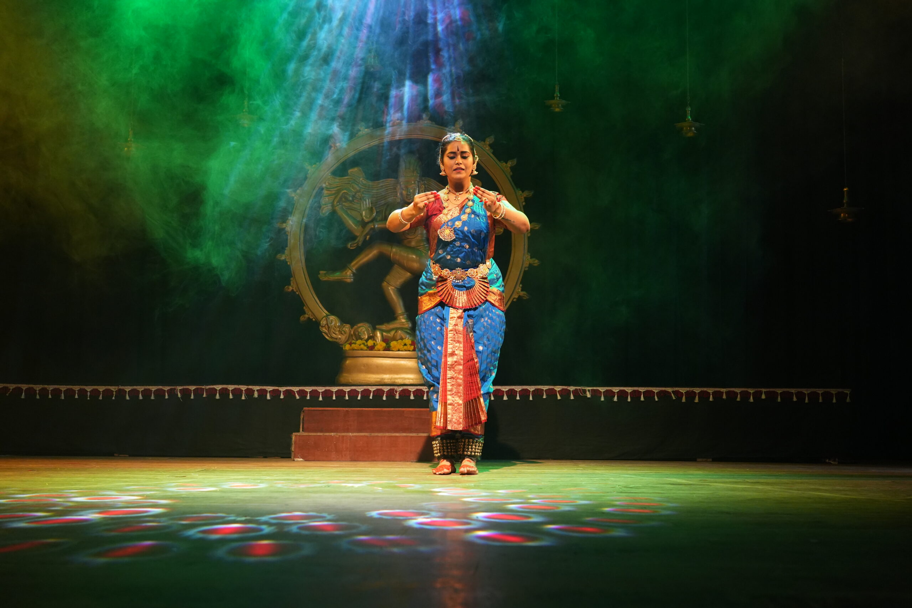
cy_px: 304
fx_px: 1039
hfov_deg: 47.4
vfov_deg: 32.6
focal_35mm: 41
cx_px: 456
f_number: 4.5
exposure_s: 1/200
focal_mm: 41
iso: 3200
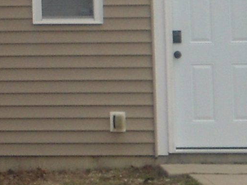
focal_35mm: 265
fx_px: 1892
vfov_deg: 5.5
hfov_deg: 7.1
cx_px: -320
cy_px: -150
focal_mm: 7.9
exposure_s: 1/320
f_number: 3.5
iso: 80
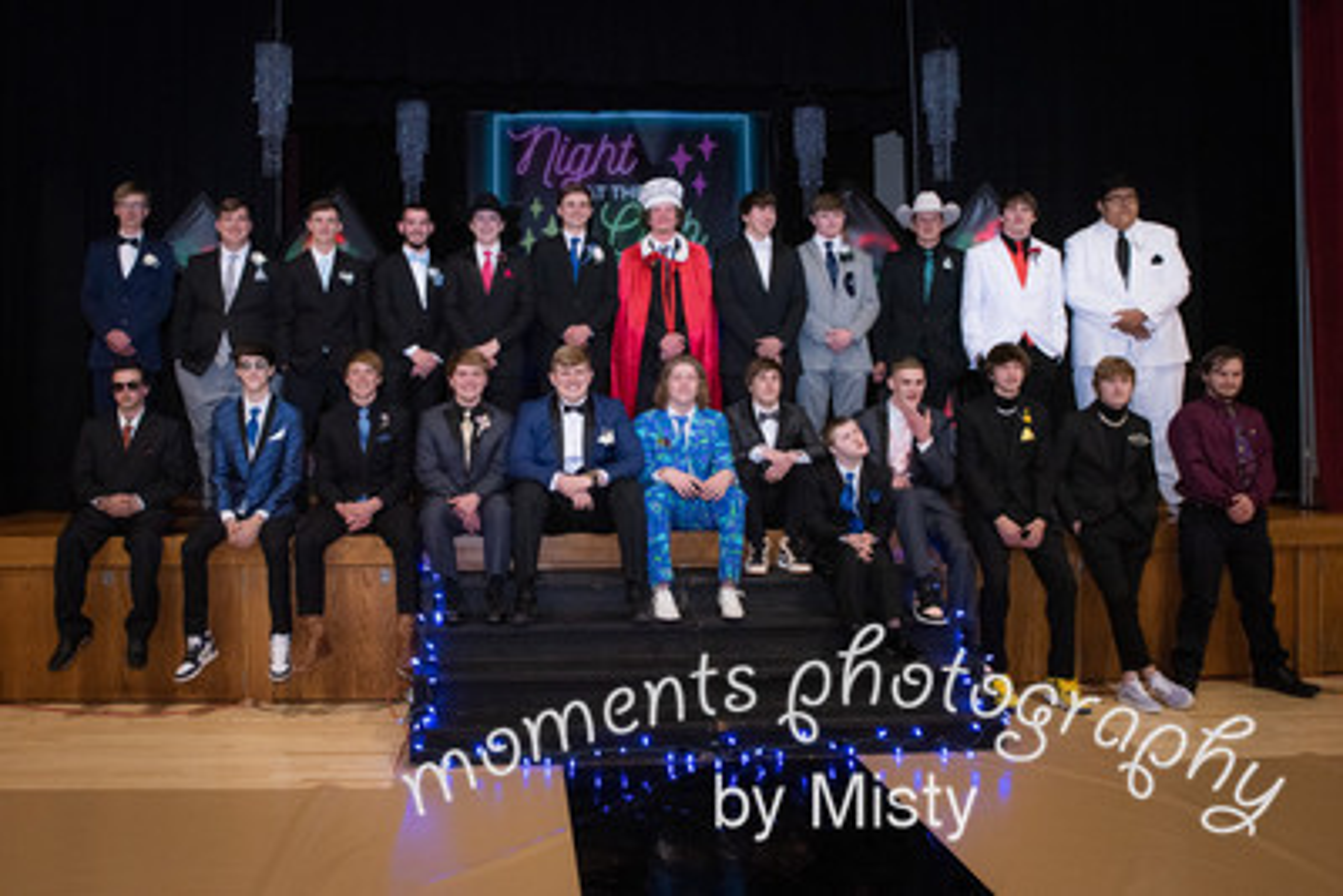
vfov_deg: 44.0
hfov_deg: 62.2
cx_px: 586
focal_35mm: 30
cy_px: 421
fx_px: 1109
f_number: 7.1
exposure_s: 1/125
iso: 2000
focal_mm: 24
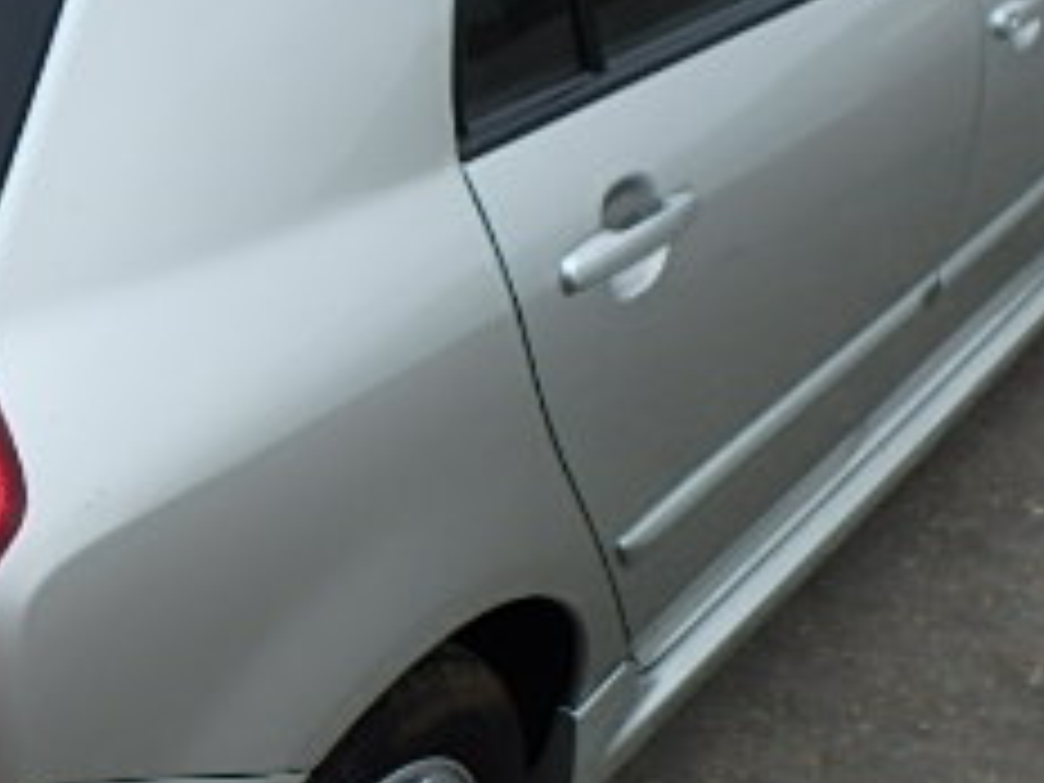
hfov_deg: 31.8
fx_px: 1749
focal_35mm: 58
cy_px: 513
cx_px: 122
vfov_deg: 25.1
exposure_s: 1/640
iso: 125
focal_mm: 3.7
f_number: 3.5
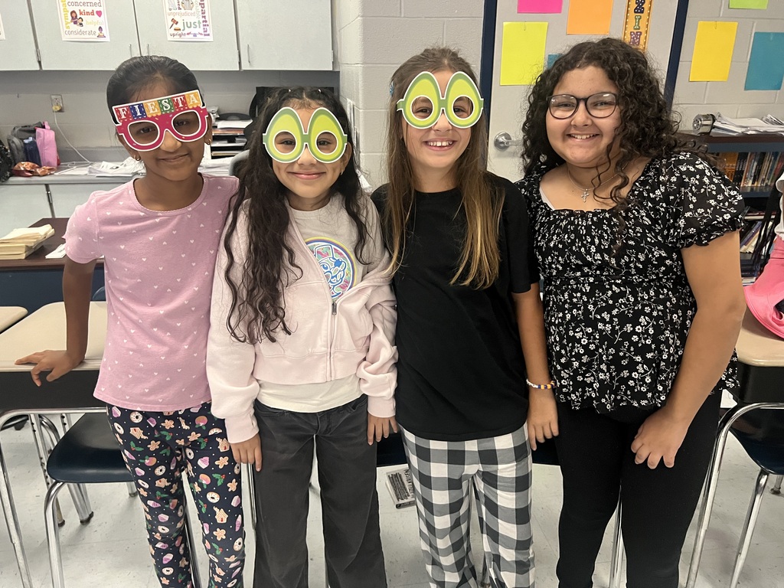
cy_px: 294
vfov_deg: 53.1
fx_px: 589
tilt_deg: -20.9
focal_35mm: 26
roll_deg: -0.2
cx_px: 392
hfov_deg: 67.3
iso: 500
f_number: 1.5
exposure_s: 1/40
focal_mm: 5.7
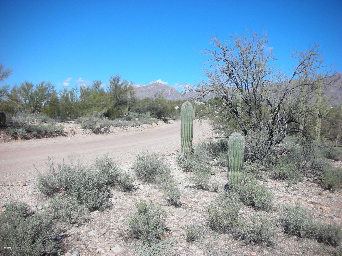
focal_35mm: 35
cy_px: 128
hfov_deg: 52.6
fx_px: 346
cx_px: 171
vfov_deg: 40.7
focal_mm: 5.8
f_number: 8.5
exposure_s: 1/109
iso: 50
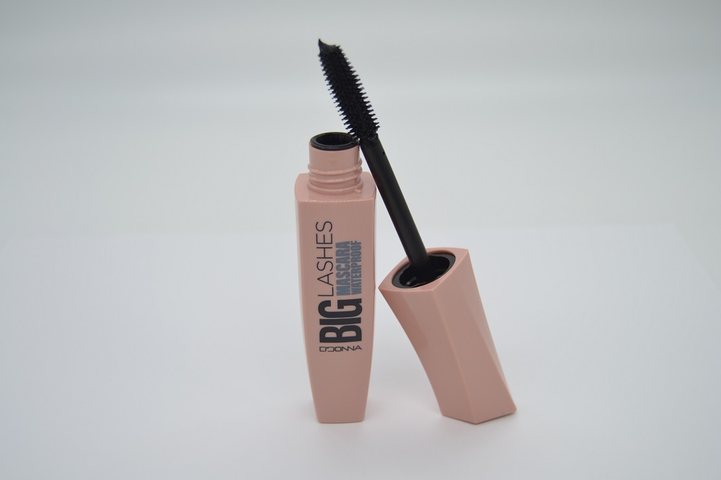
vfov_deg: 28.1
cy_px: 240
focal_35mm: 48
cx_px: 360
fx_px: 961
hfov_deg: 41.1
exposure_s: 1/160
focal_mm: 32
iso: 100
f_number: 4.5
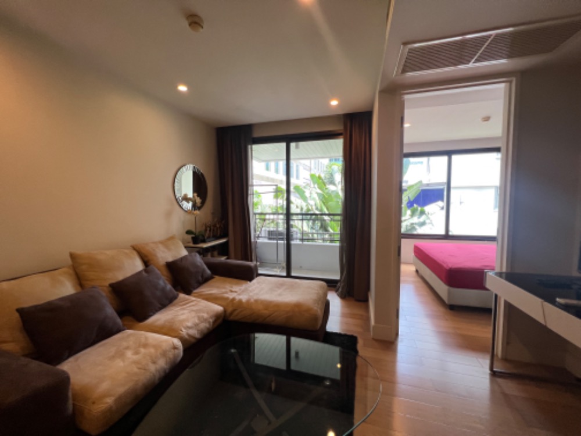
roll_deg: +1.0
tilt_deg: -4.4
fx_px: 218
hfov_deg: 106.2
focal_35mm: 13
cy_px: 218
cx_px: 290
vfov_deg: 89.9
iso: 125
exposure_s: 1/100
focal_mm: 1.57
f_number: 1.8
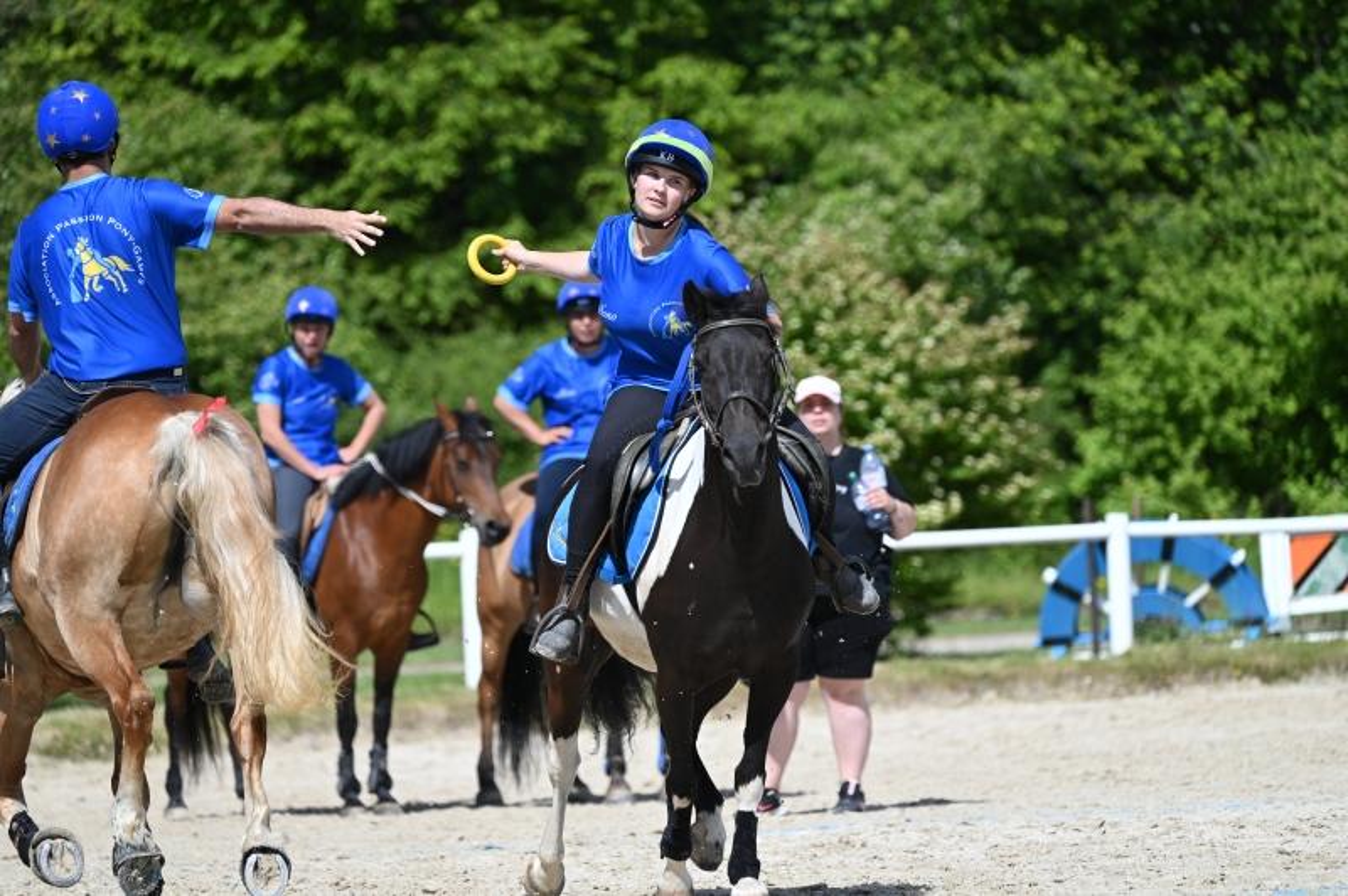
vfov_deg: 5.3
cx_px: 674
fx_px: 9727
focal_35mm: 260
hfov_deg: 7.9
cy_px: 448
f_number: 5.6
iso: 250
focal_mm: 260
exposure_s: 1/1250
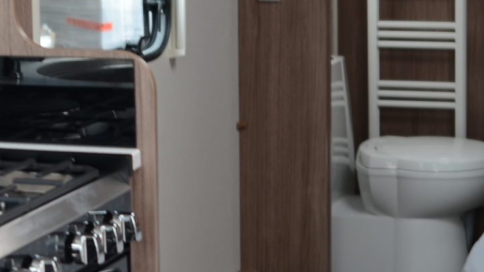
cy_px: 114
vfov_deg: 9.0
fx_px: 1732
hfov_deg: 15.9
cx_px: 247
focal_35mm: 135
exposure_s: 1/20
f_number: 2.8
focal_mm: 24
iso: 100
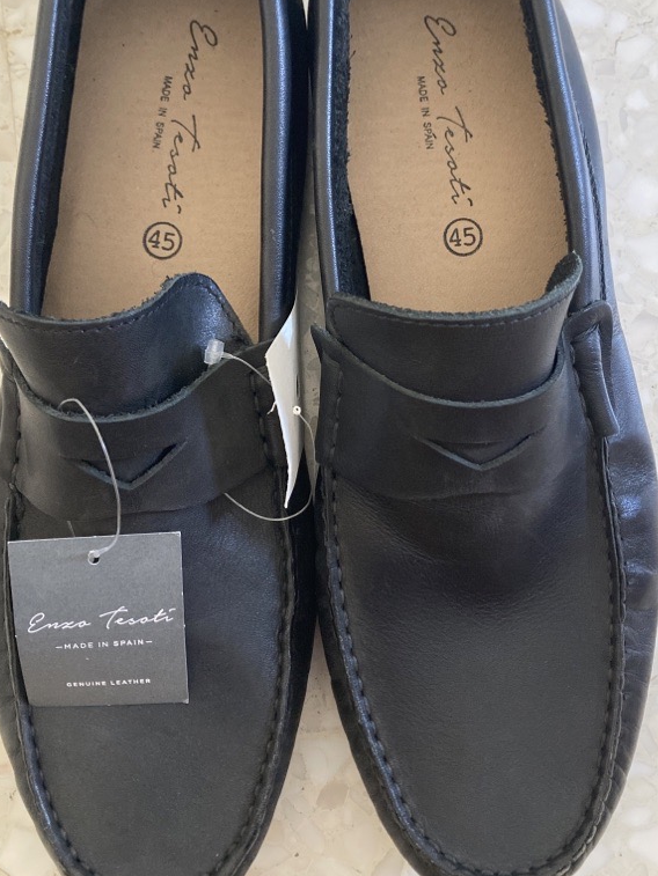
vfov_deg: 50.0
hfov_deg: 38.7
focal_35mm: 37
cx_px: 315
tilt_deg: -82.5
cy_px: 371
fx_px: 937
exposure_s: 1/30
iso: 500
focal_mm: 3.99
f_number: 1.8
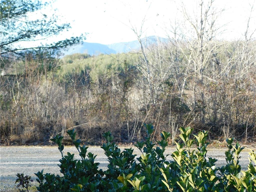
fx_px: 592
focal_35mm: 80
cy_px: 96
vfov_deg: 18.4
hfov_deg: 24.4
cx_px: 128
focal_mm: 14.2
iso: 125
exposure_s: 1/100
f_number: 4.4
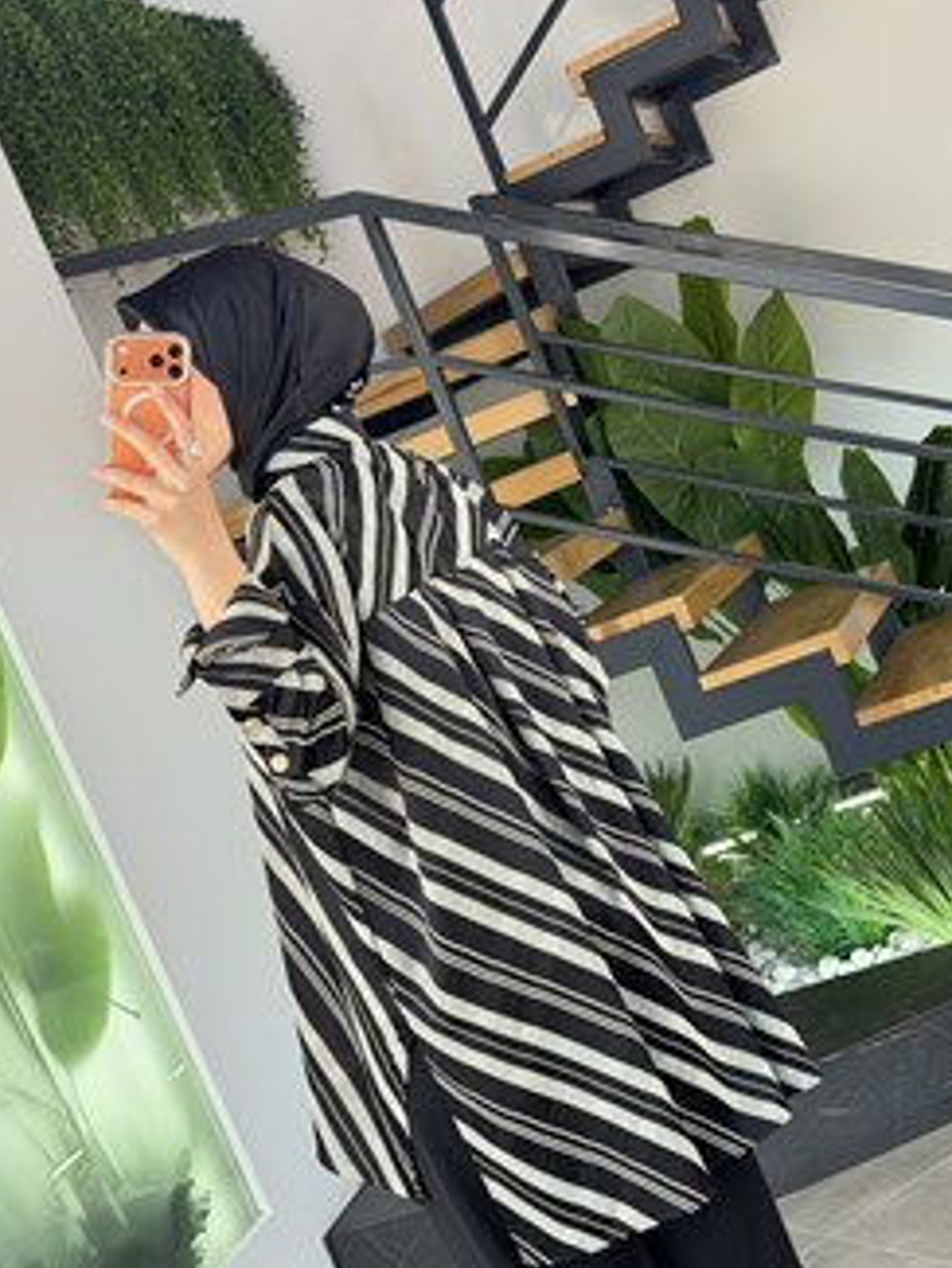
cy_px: 700
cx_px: 460
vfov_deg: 31.6
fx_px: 2235
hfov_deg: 24.0
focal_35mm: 61
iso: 80
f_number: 1.78
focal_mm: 6.76
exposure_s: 1/121
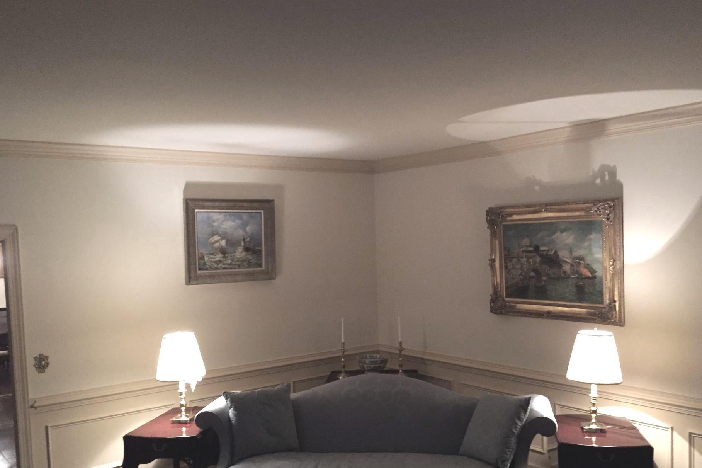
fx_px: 663
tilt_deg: -4.3
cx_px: 374
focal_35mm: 34
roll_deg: +2.7
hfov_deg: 55.8
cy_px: 286
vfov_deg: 38.7
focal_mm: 4.15
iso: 320
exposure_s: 1/15
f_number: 2.2
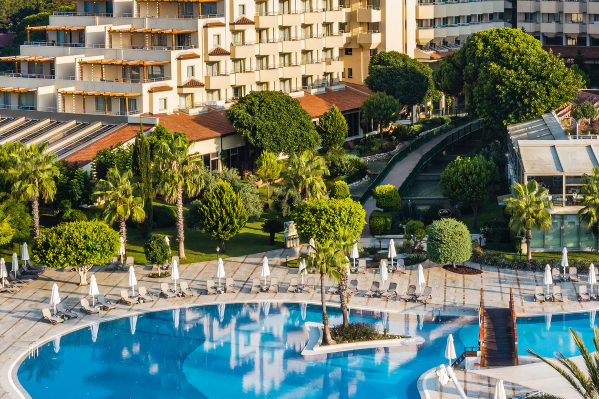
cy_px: 105
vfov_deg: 17.4
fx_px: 1298
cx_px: 430
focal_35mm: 78
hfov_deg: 25.8
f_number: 9
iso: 200
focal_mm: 10.26
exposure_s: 1/200
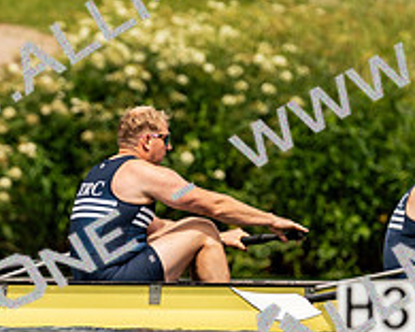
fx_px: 20610
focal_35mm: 1678
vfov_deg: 0.9
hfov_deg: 1.2
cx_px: 74
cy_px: 203
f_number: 6.3
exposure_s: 1/2000
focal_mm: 600
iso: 200
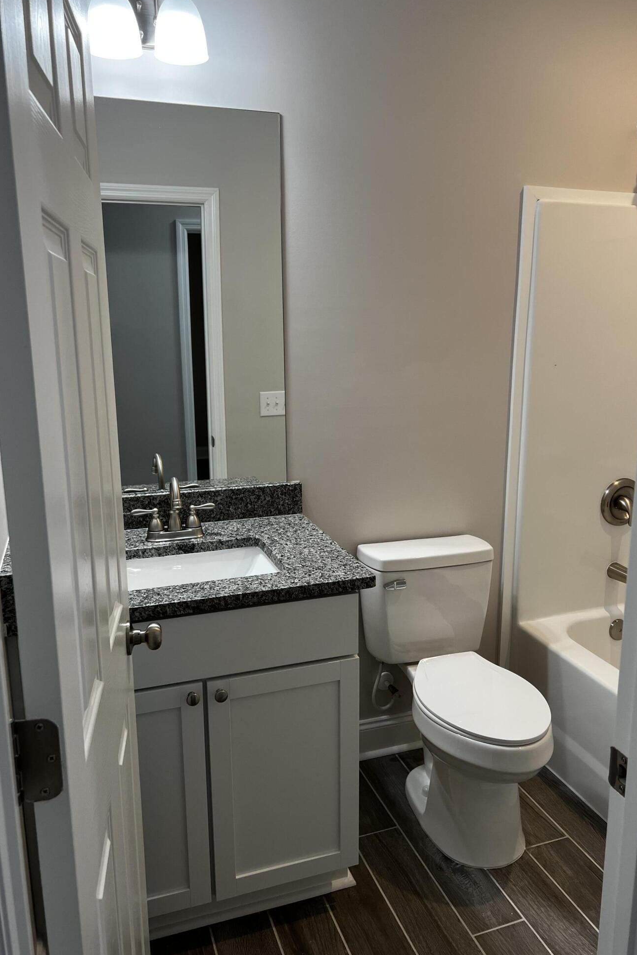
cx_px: 338
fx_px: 743
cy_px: 488
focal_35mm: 28
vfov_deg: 65.5
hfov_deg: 46.4
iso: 50
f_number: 1.5
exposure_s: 1/120
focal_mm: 5.7
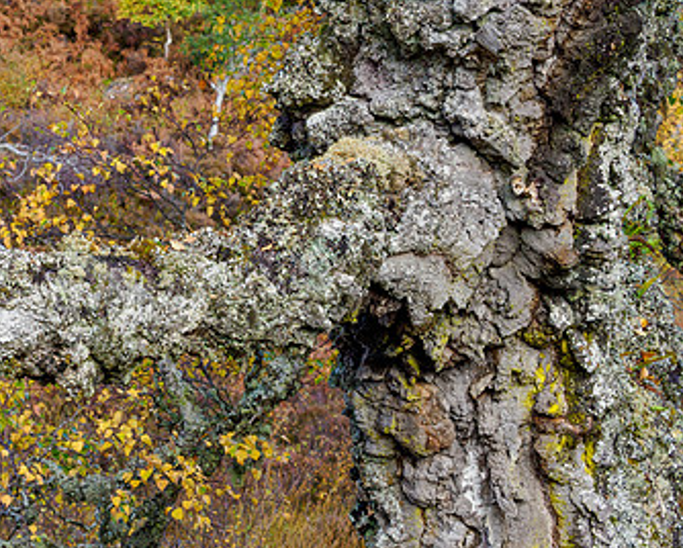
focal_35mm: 140
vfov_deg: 11.0
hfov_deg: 13.6
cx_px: 75
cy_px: 159
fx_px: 2833
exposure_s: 1/30
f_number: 7.1
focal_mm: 40
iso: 200
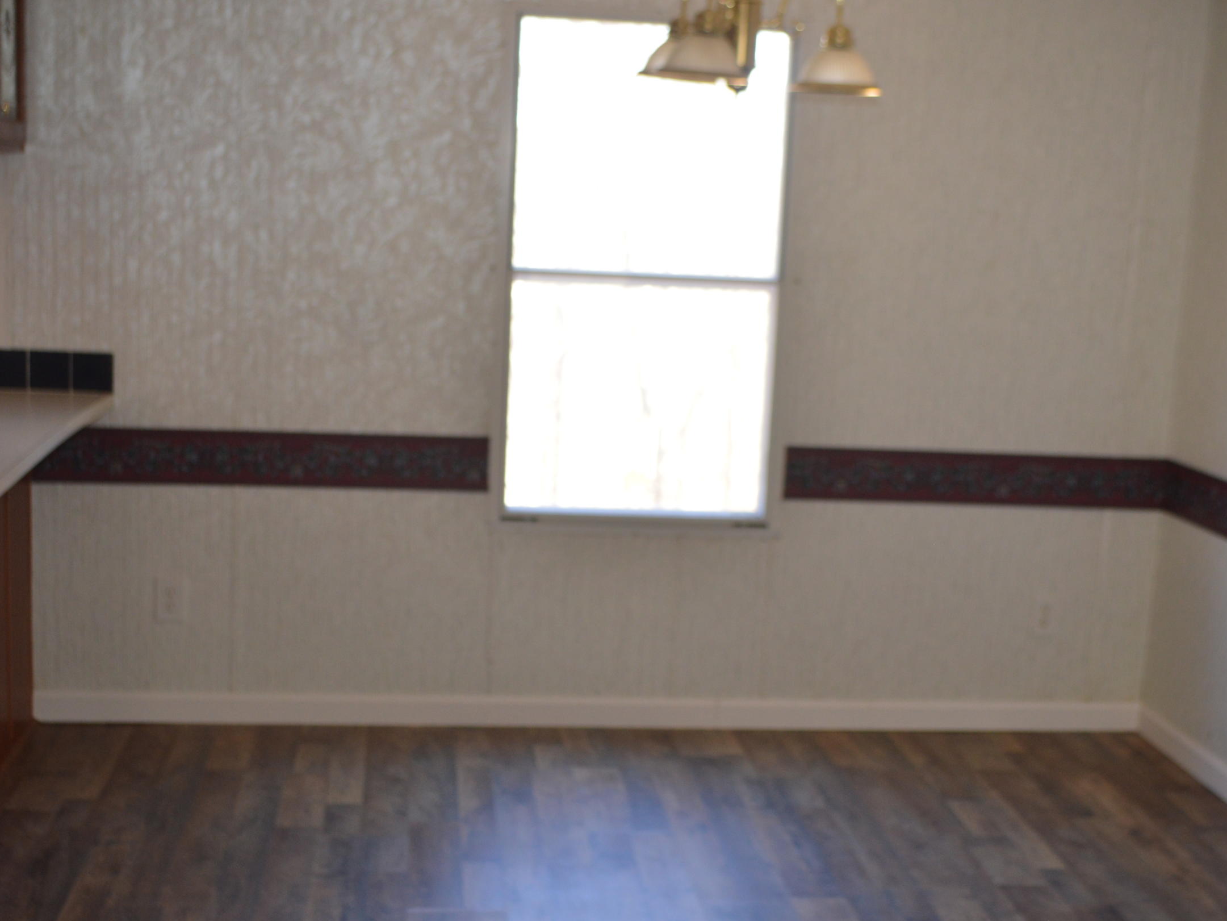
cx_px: 647
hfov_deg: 39.6
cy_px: 498
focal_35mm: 48
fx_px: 1702
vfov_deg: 30.3
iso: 400
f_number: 4
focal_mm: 24
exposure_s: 1/80
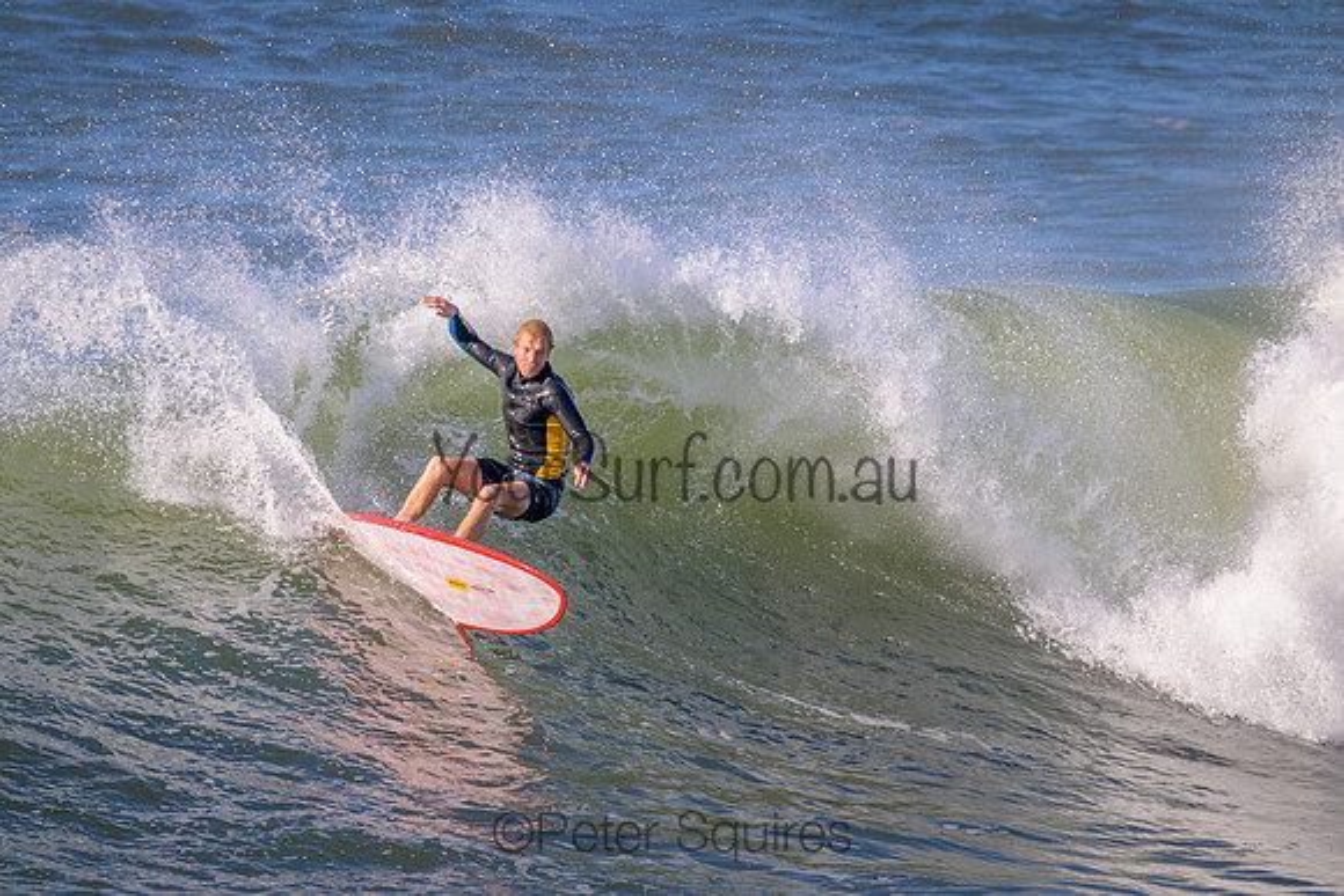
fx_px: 29872
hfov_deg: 2.6
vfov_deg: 1.7
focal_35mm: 800
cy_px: 448
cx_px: 672
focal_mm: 800
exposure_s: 1/2000
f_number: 11
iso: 1400
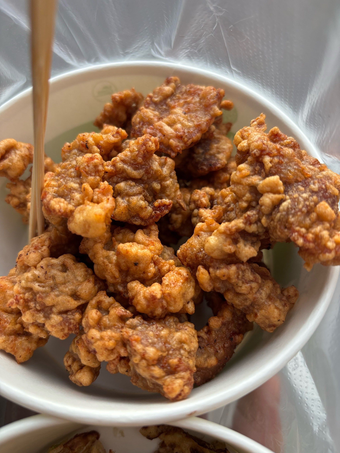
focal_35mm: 26
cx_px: 170
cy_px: 226
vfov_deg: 67.3
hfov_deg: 53.1
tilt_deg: -58.9
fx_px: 340
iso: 40
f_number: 1.6
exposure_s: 1/212
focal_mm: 5.96
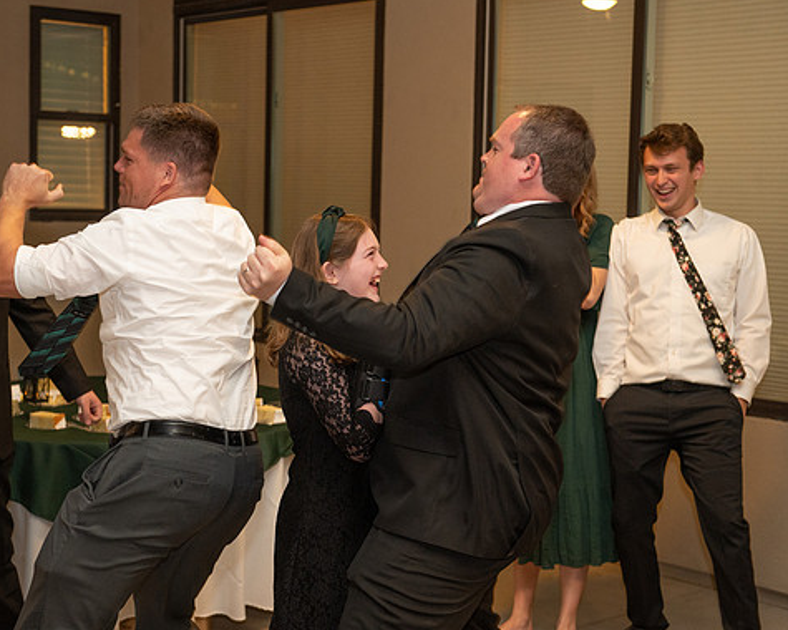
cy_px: 313
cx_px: 357
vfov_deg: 24.2
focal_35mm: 63
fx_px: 1469
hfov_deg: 30.0
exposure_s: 1/100
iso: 3200
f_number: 3.5
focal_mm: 55
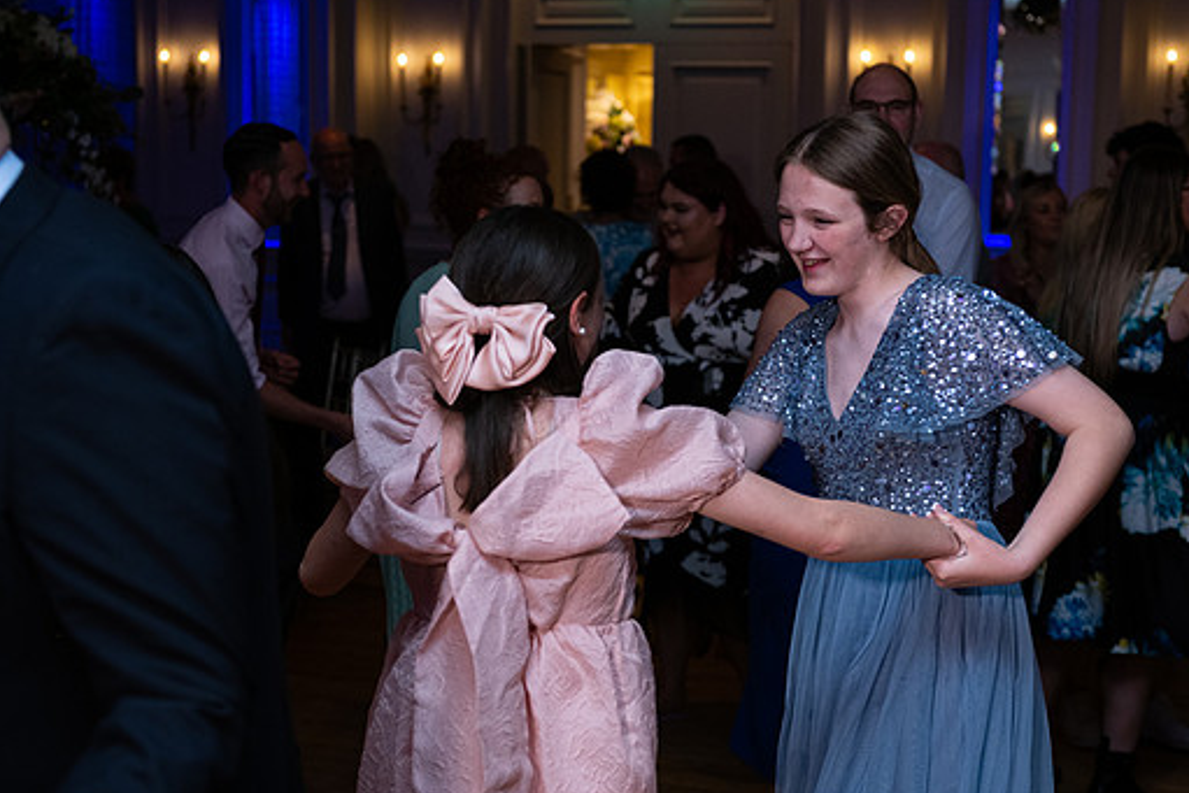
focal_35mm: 59
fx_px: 1949
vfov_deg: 23.0
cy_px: 396
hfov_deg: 33.9
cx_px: 619
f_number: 3.5
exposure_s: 1/160
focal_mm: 52
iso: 640
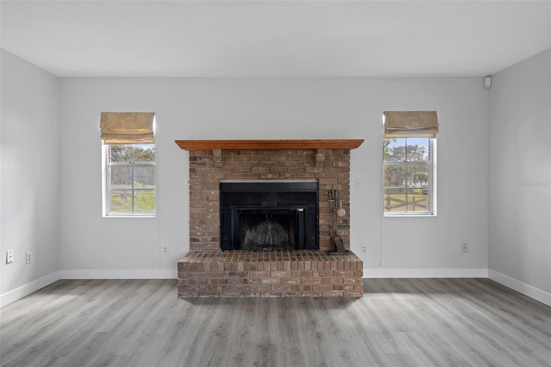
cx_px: 276
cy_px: 184
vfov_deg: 61.9
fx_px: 306
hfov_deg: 84.0
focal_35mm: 20
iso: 320
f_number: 8
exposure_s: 1.3
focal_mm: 20
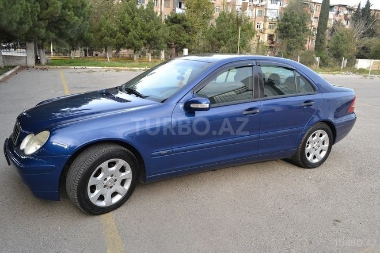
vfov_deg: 47.9
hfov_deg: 67.4
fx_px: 285
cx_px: 190
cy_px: 126
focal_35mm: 27
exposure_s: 1/125
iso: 280
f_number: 5.6
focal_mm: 18
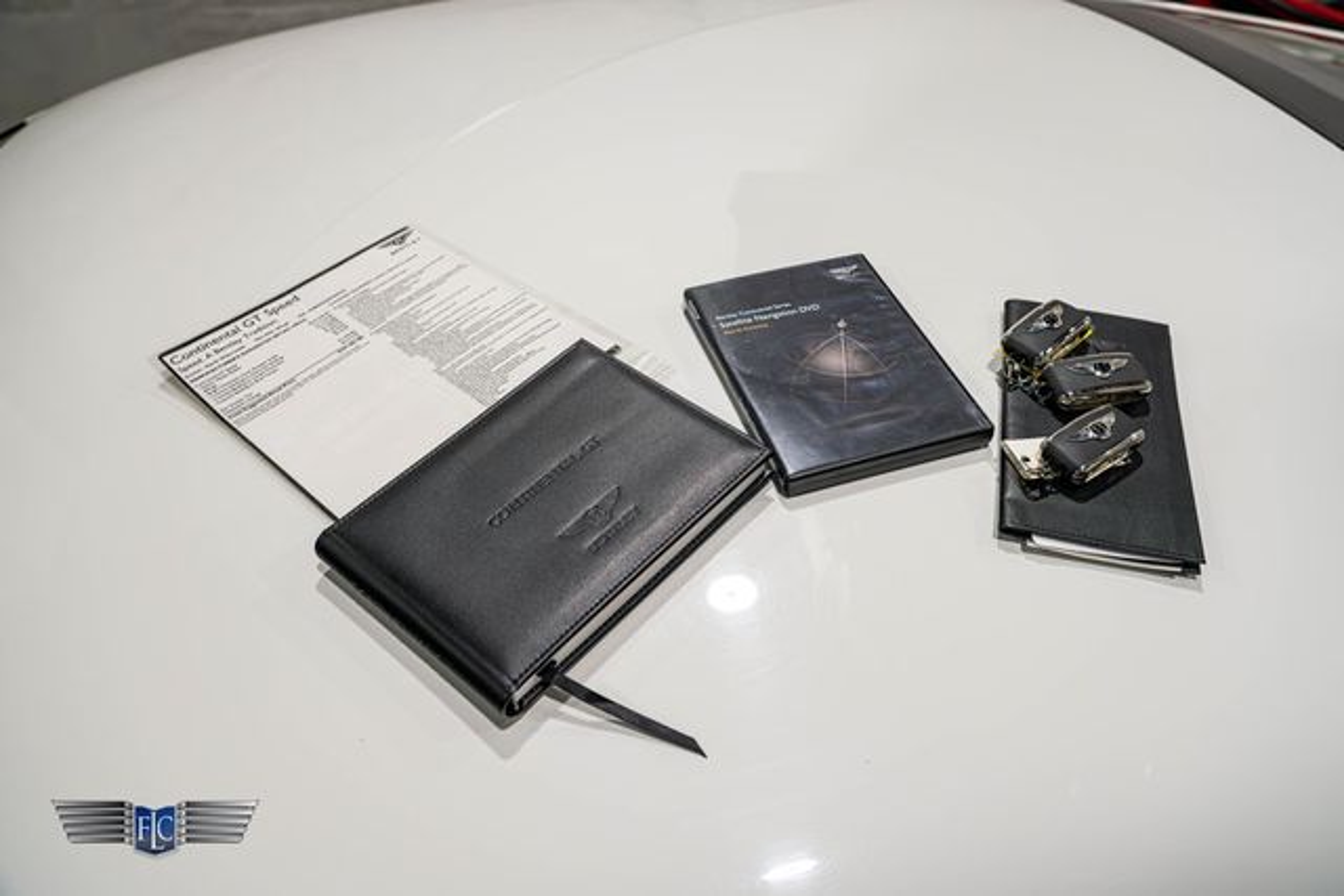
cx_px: 672
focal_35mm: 29
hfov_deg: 63.6
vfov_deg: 45.0
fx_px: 1083
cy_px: 448
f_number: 5.6
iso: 1600
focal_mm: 29
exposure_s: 1/80
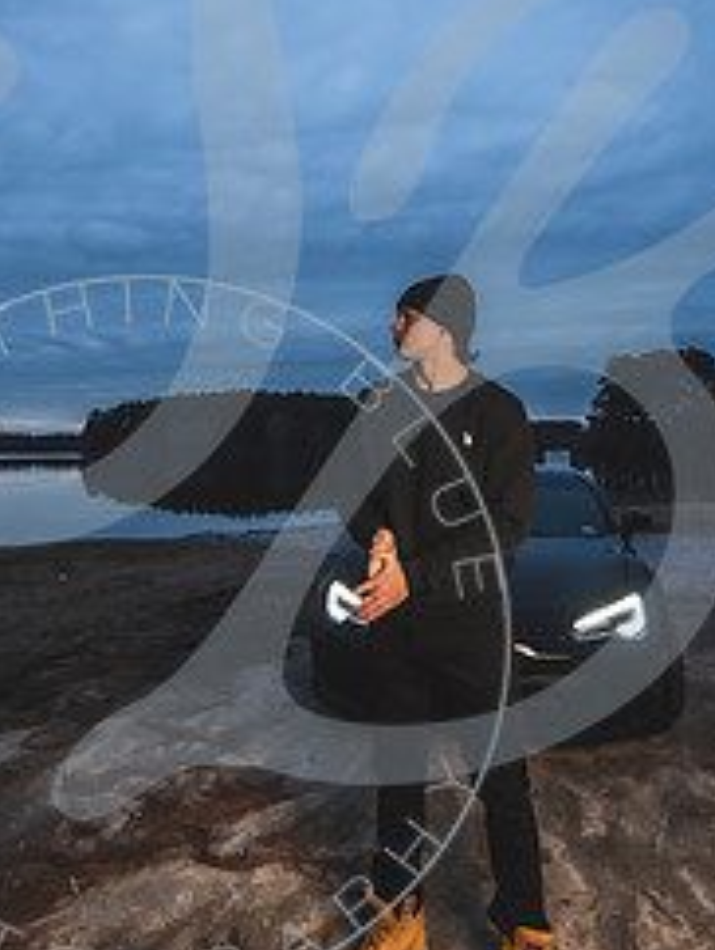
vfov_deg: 68.0
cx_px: 322
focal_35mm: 25
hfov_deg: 54.9
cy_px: 342
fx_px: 687
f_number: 2.8
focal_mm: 14
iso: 1000
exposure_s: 1/200
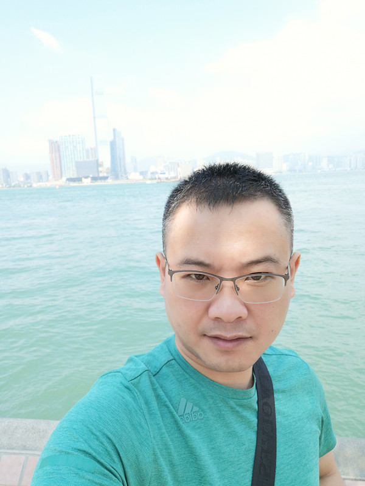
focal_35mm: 26
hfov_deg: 53.1
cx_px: 182
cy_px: 243
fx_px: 366
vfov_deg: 67.3
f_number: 2
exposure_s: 1/357
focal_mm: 3.36
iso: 50
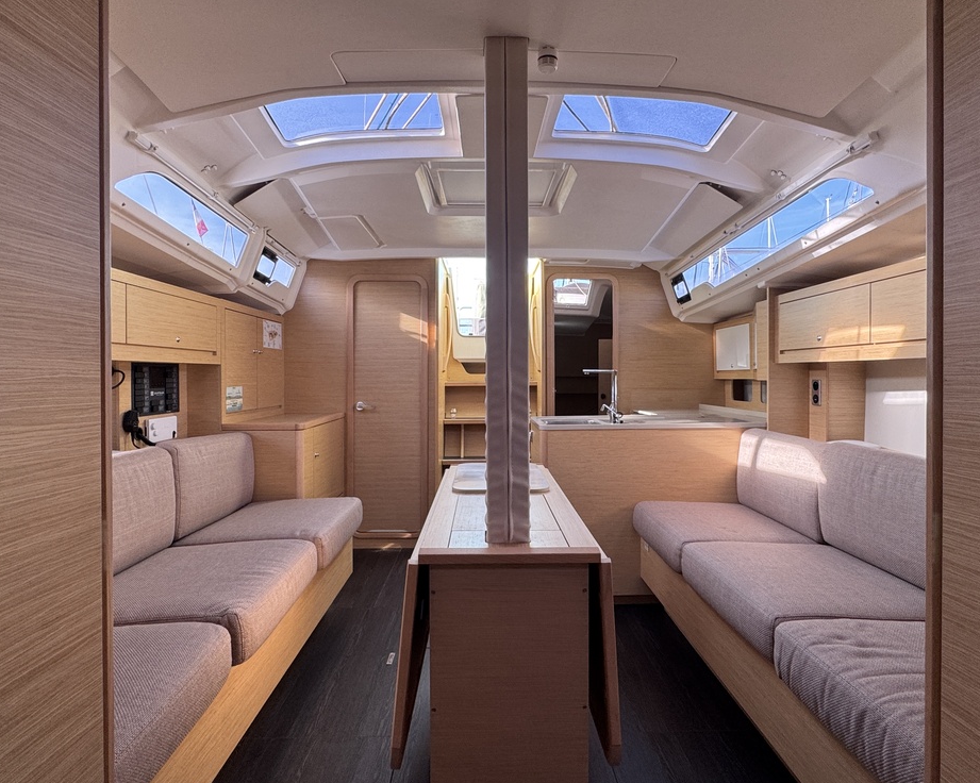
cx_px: 499
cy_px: 381
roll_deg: +0.0
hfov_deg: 83.3
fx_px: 551
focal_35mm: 19
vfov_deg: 70.8
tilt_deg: -0.8
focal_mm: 2.22
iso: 100
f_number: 2.2
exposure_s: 1/99
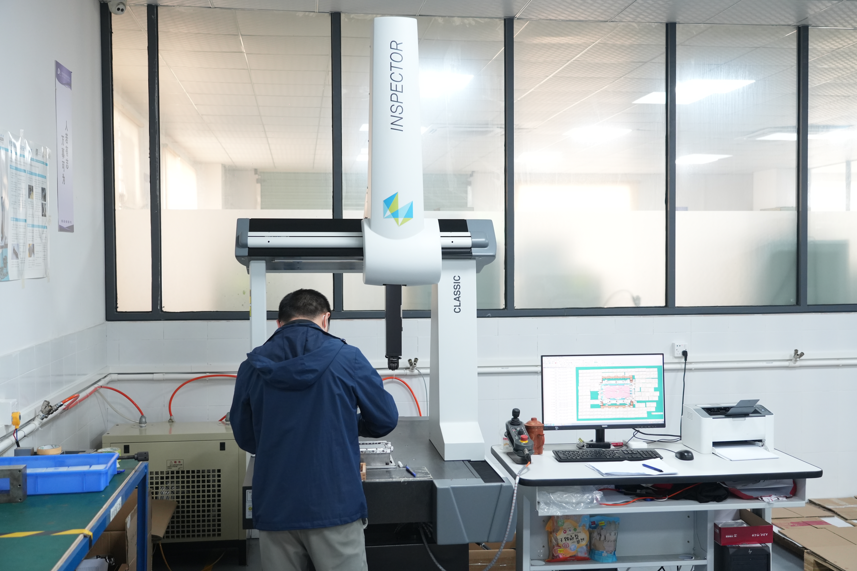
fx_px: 928
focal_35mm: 39
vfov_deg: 34.2
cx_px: 428
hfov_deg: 49.6
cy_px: 286
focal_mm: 39
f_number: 4
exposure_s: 1/100
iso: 2000
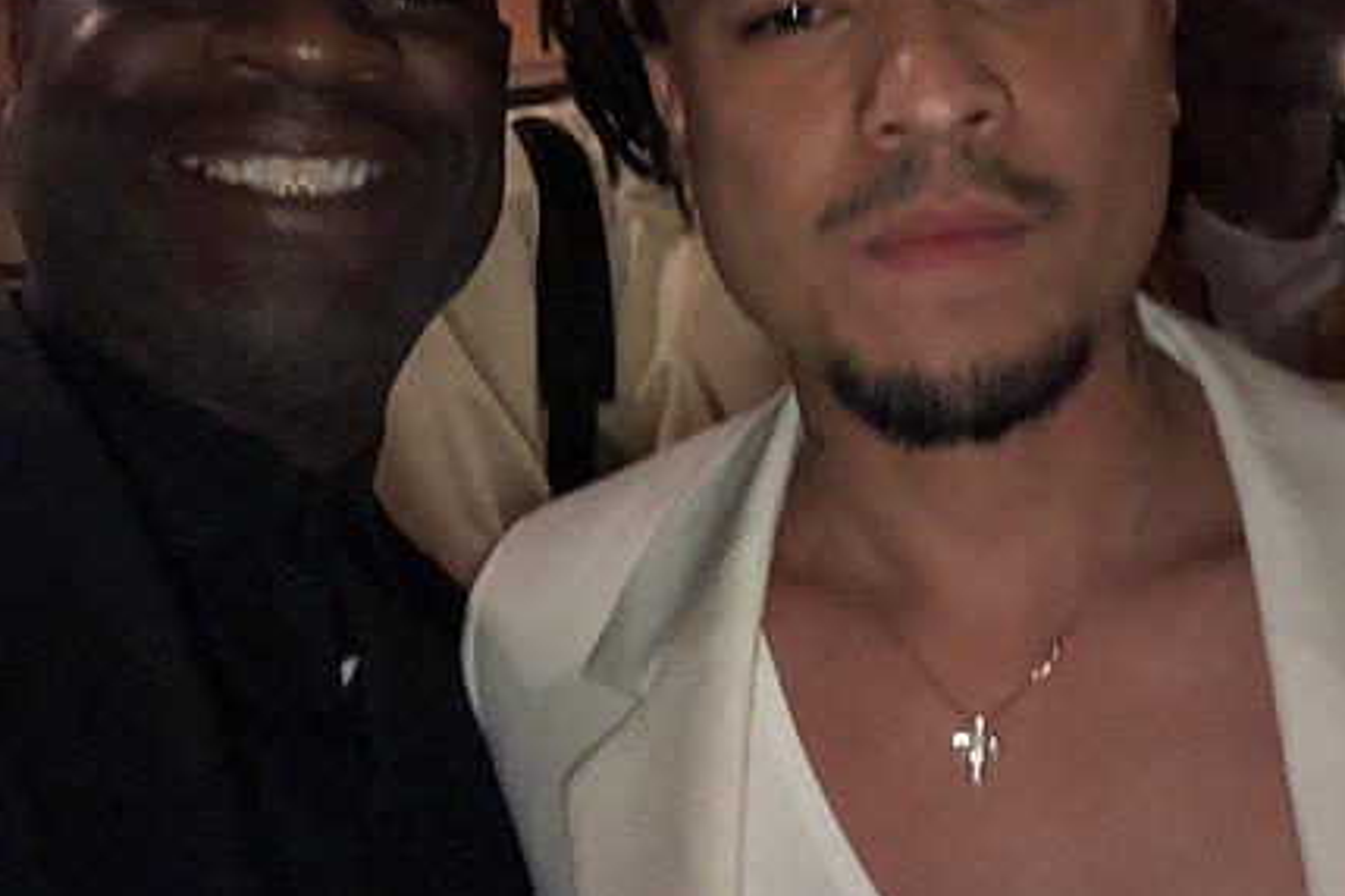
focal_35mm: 45
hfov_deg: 43.6
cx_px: 680
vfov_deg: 28.9
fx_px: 1681
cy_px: 116
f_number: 2.2
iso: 800
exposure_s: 1/16
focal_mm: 2.87
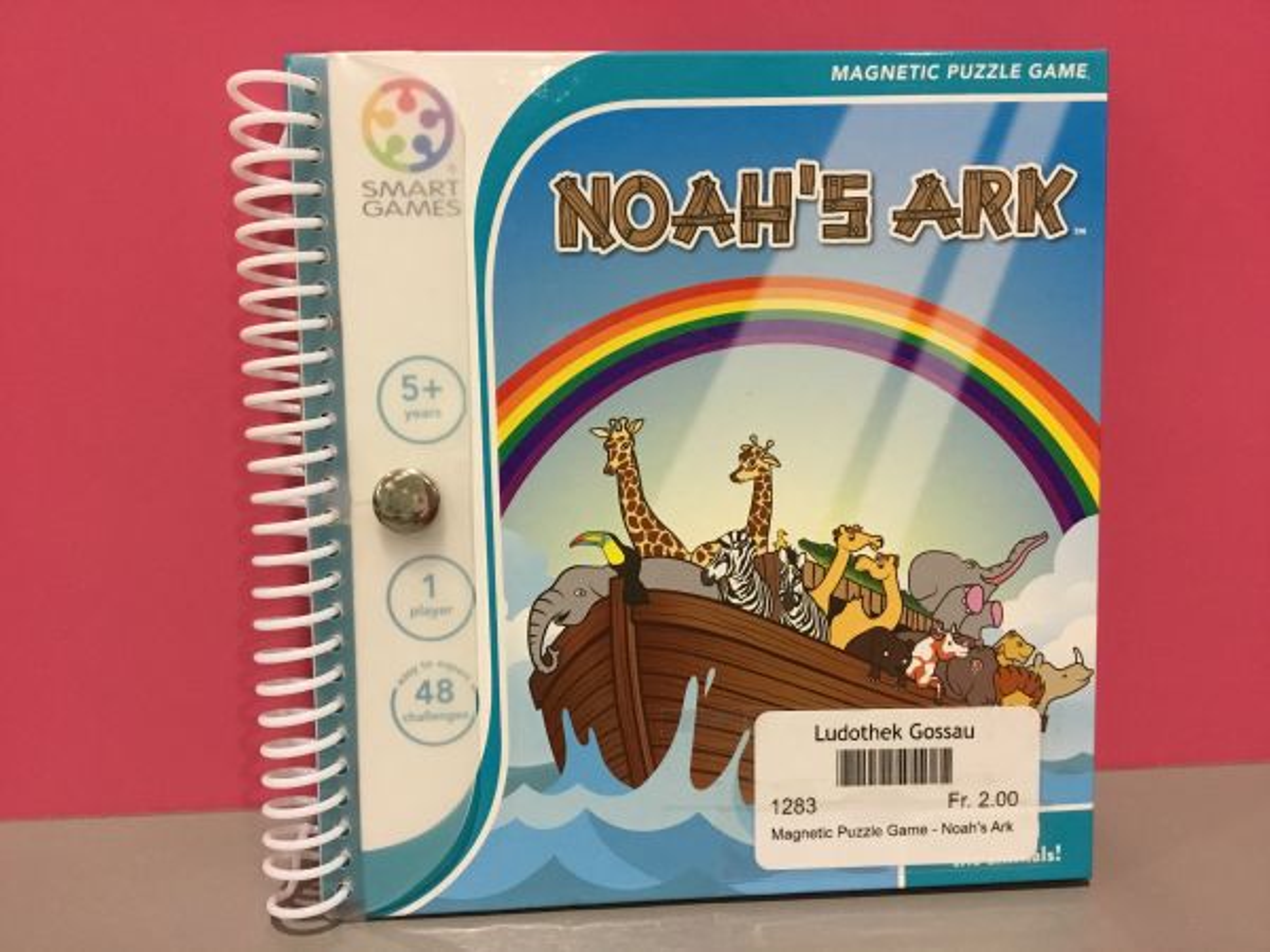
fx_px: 1137
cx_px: 635
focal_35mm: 31
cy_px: 476
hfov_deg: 58.4
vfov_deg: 45.4
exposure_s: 1/33
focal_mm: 3.3
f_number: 2.4
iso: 250
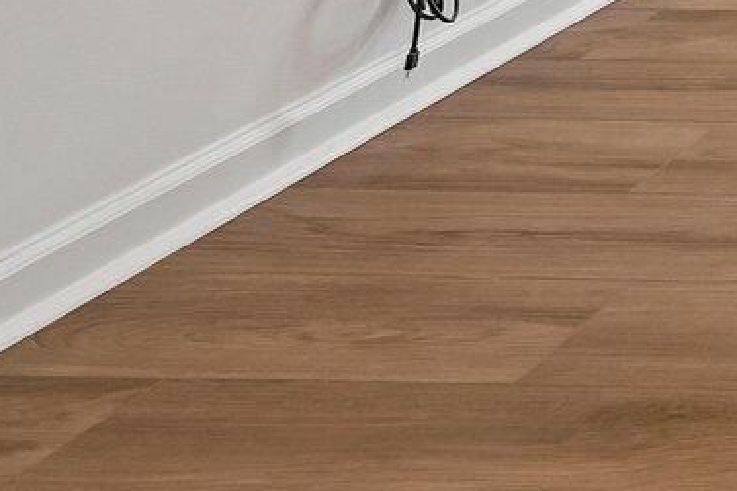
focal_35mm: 76
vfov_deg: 13.6
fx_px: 1555
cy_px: -647
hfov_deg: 15.7
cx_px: 1711
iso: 100
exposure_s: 1/25
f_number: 8
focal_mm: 14
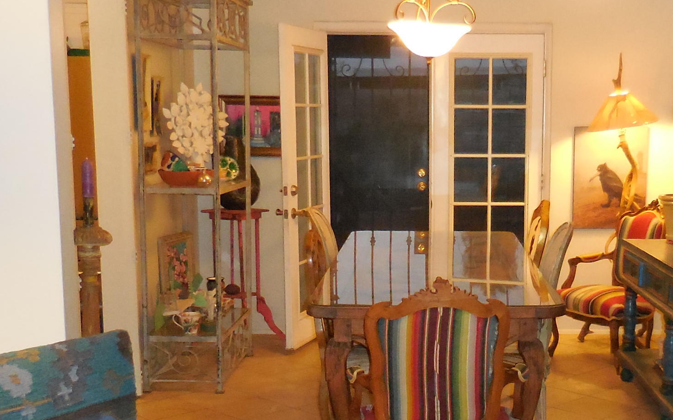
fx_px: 990
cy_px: 281
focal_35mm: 54
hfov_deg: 37.0
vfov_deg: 23.9
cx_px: 463
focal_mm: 4.5
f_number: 3.3
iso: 900
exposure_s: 1/25
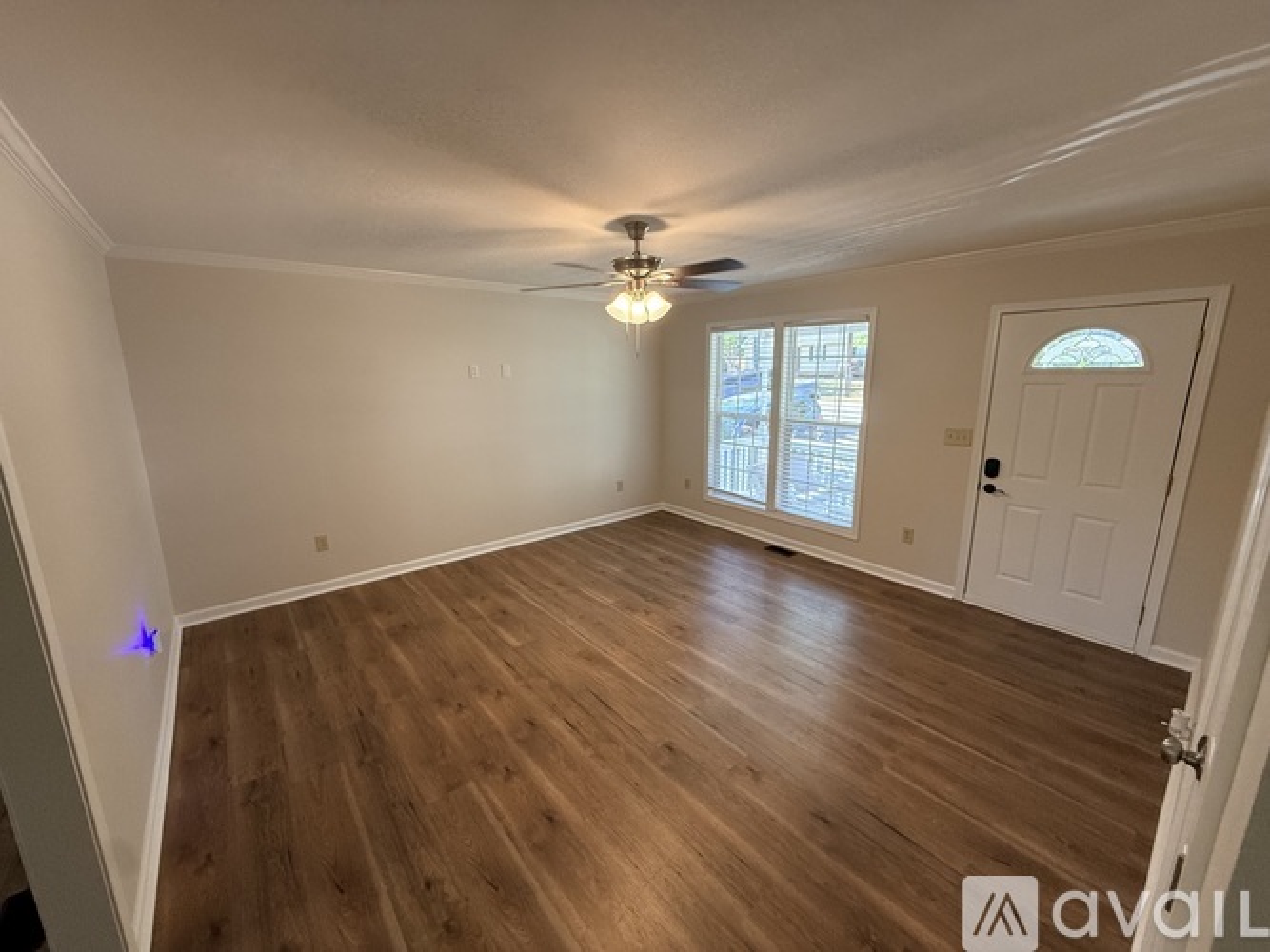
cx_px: 635
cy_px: 476
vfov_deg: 85.7
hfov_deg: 102.1
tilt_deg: -12.1
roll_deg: +0.7
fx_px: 514
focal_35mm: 14
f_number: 2.2
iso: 250
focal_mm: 2.22
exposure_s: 1/120
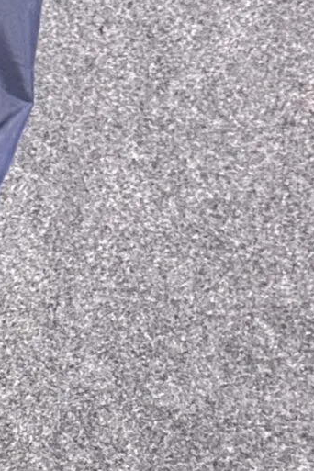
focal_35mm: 135
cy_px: 709
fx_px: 1766
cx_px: -519
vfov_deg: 14.2
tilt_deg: -58.7
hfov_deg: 8.9
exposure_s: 1/50
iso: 400
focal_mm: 5.7
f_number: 1.5
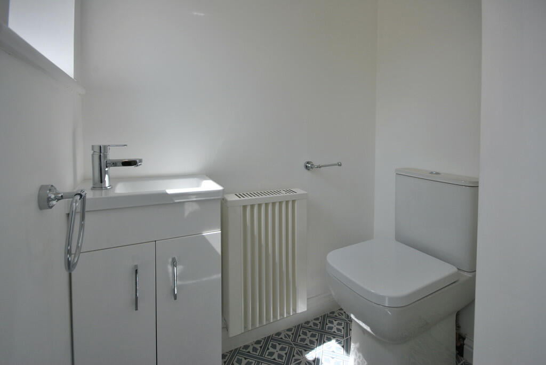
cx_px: 273
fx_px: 228
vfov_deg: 77.5
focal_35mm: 15
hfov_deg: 100.3
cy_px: 182
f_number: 5.6
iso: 110
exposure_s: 1/125
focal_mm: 10
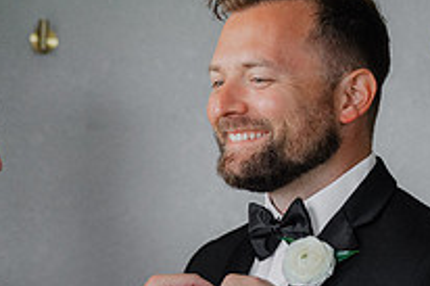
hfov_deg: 14.9
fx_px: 1647
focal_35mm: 138
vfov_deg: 9.8
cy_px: 295
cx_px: 180
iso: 1600
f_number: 2.8
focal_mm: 49
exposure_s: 1/800
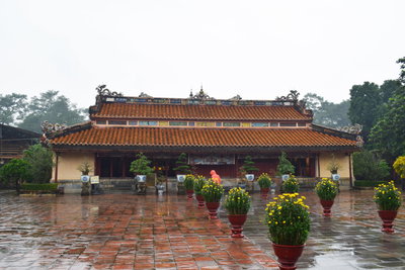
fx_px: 388
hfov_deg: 55.1
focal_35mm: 34
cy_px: 135
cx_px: 202
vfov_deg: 38.4
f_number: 8
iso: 400
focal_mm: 23
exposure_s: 1/60
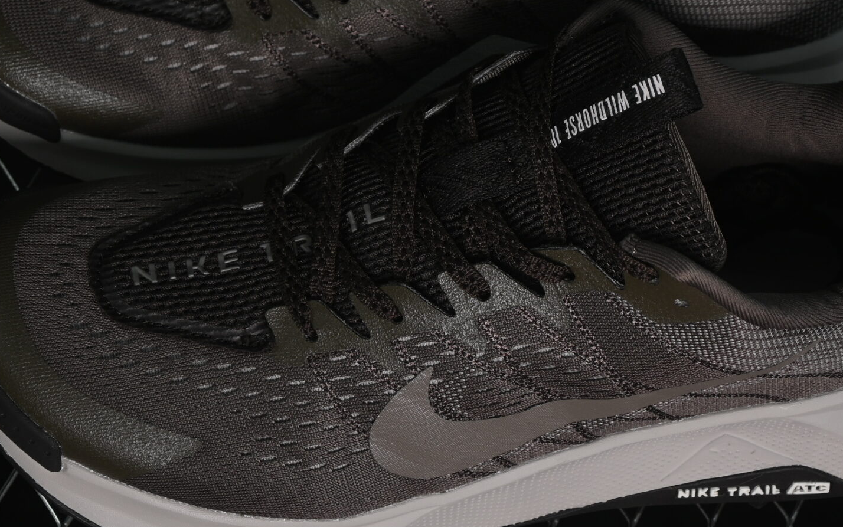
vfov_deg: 9.6
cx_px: 473
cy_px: 157
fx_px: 3148
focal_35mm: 137
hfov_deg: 15.2
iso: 160
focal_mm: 50
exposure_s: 1/50
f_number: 6.3
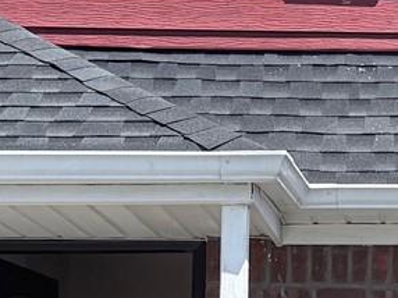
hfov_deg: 11.1
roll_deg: +0.3
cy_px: 235
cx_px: 598
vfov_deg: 8.6
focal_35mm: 172
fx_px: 1976
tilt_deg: +8.4
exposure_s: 1/3759
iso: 80
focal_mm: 6.76
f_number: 1.78
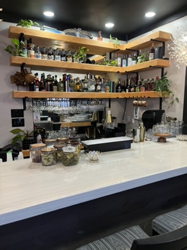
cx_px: 94
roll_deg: +0.7
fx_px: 187
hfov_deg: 53.1
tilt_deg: -6.7
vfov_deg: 67.3
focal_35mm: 26
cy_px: 125
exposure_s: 1/60
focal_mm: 5.1
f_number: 1.6
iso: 500
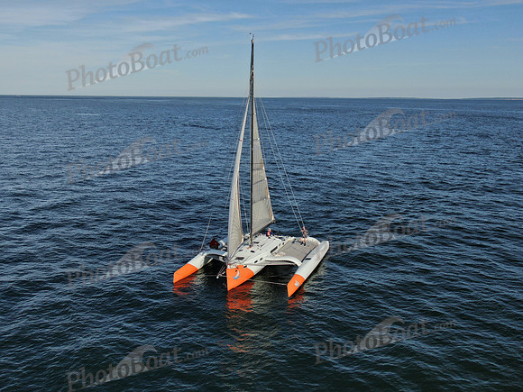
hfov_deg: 51.4
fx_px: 544
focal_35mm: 36
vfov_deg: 39.7
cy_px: 196
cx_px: 262
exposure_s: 1/2000
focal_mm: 6.08
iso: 100
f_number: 3.3
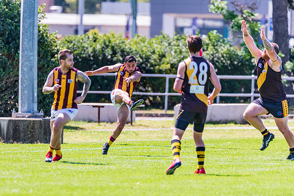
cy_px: 120
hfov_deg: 3.4
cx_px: 115
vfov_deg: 2.3
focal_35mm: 610
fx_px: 4986
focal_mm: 500
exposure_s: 1/1600
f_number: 6.3
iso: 800
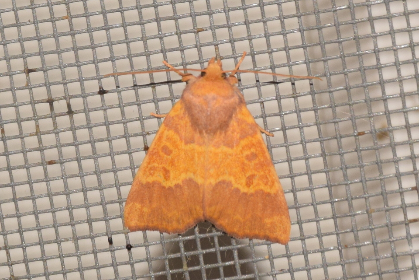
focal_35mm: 210
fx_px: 2444
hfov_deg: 9.8
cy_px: 140
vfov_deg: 6.5
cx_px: 210
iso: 500
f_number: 14
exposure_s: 1/60
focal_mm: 140
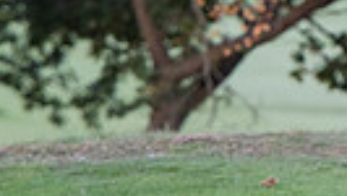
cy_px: -88
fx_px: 10063
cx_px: 746
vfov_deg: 1.1
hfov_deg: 2.0
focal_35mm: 1093
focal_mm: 160
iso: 1000
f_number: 4.5
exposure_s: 1/250
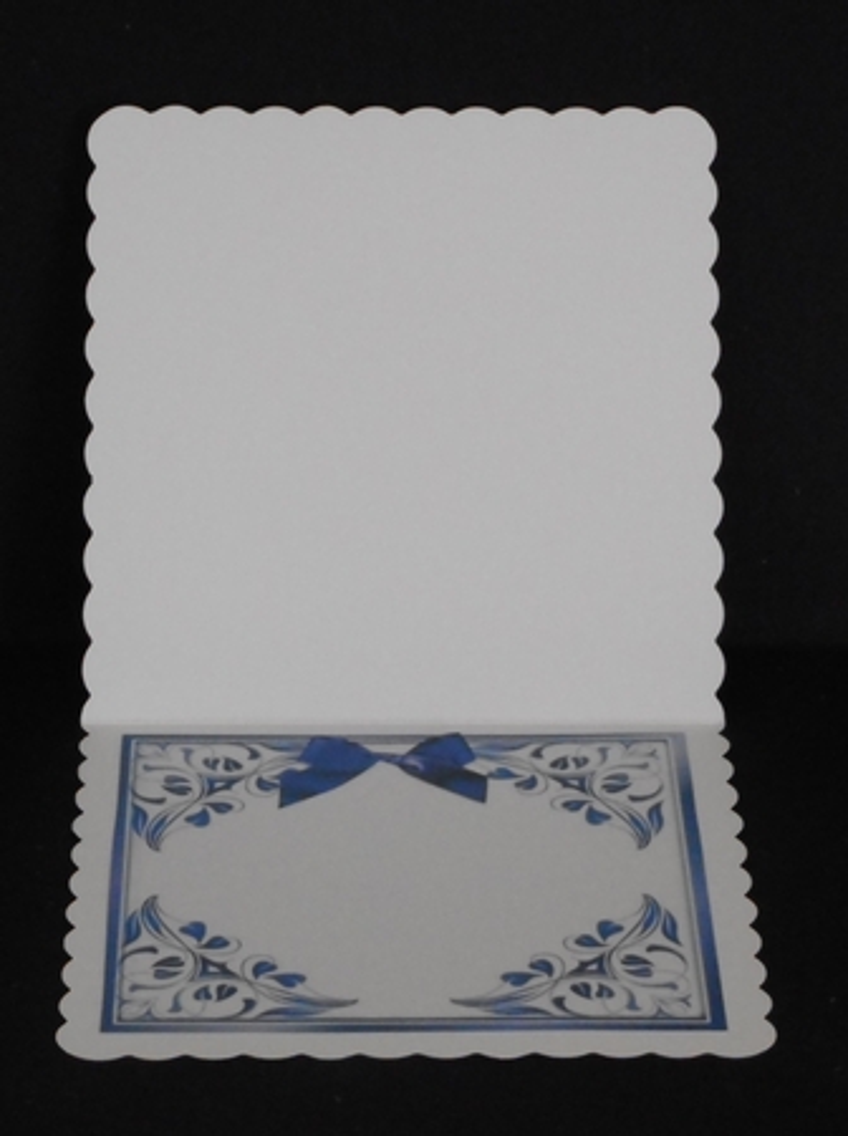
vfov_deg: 19.3
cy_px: 568
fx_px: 3341
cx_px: 424
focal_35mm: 102
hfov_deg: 14.5
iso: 560
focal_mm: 18.2
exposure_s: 1/60
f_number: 5.8
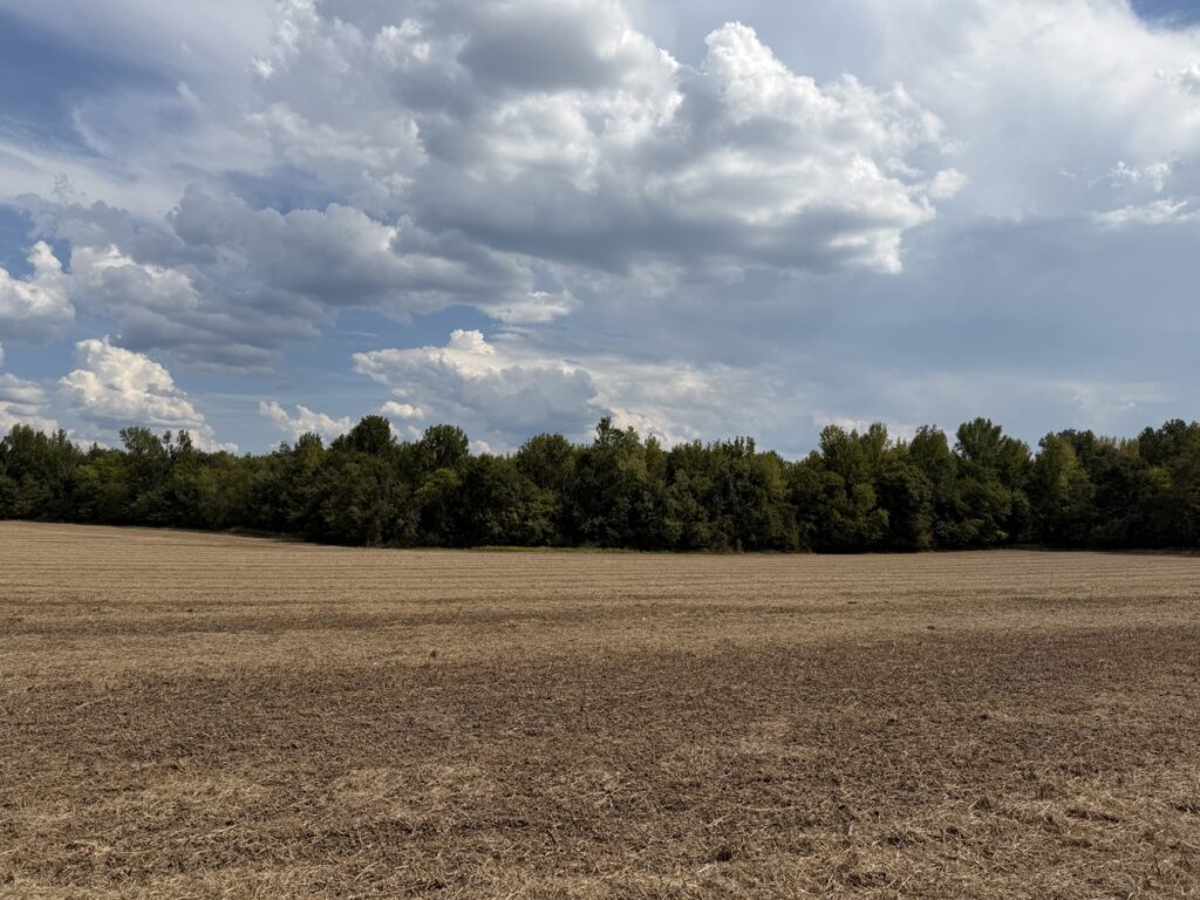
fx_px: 832
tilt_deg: +3.8
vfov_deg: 56.8
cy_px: 450
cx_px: 600
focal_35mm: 24
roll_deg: -0.2
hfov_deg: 71.6
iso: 80
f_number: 1.78
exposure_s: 1/10309
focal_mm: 6.76
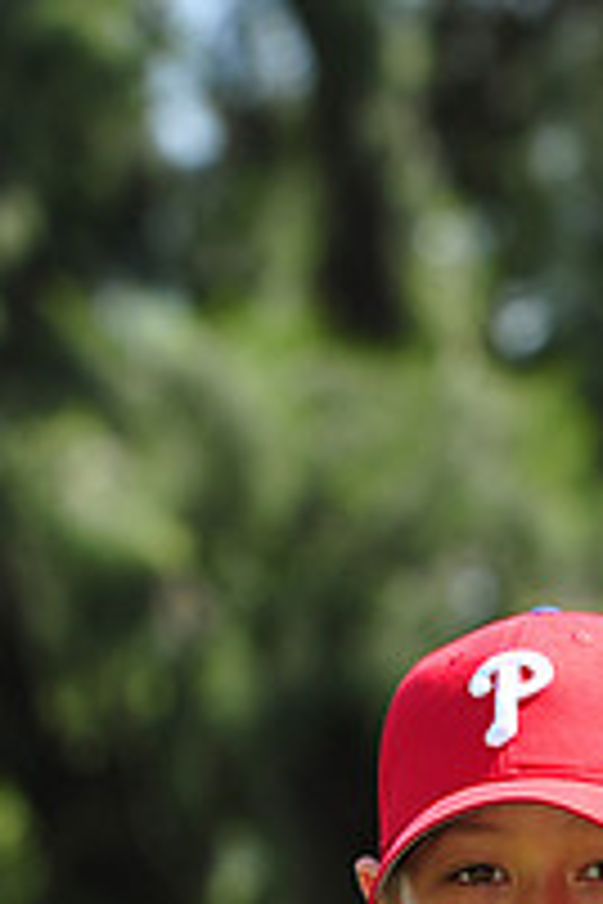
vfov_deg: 5.3
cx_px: 783
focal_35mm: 389
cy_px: 1268
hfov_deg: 3.5
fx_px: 9773
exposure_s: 1/400
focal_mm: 135
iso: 200
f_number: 5.6
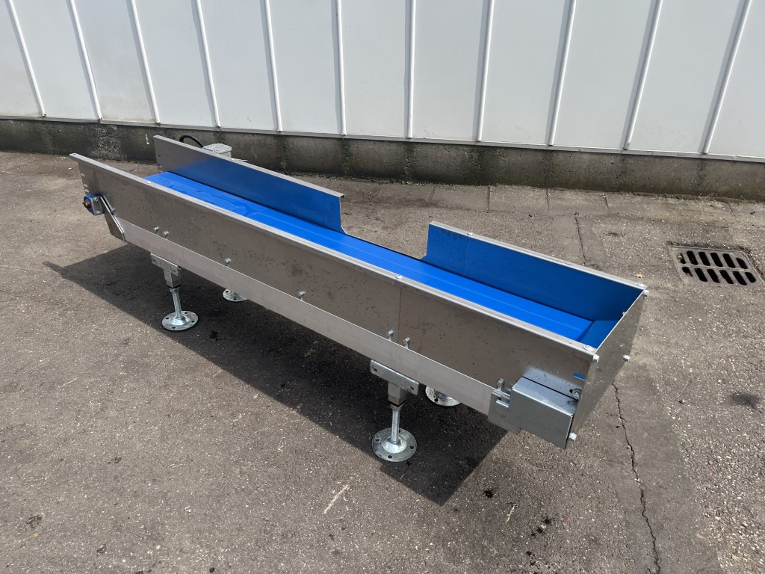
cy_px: 287
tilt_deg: -30.6
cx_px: 382
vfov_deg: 53.1
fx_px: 575
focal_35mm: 26
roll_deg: +2.3
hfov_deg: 67.3
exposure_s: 1/2571
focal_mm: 5.1
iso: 50
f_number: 1.6
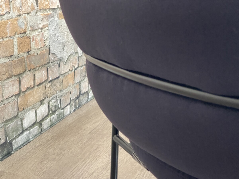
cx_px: 120
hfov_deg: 30.3
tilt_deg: -13.5
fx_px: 442
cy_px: 90
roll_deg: +0.5
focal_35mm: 64
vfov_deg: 22.9
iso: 400
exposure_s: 1/50
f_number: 2.2
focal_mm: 7.5
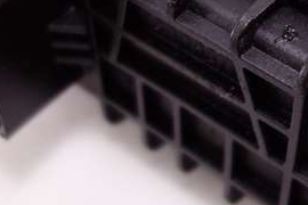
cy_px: 71
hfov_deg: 23.5
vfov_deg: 16.0
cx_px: 251
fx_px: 727
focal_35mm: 85
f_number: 1.8
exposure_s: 1/100
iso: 125
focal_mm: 10.4
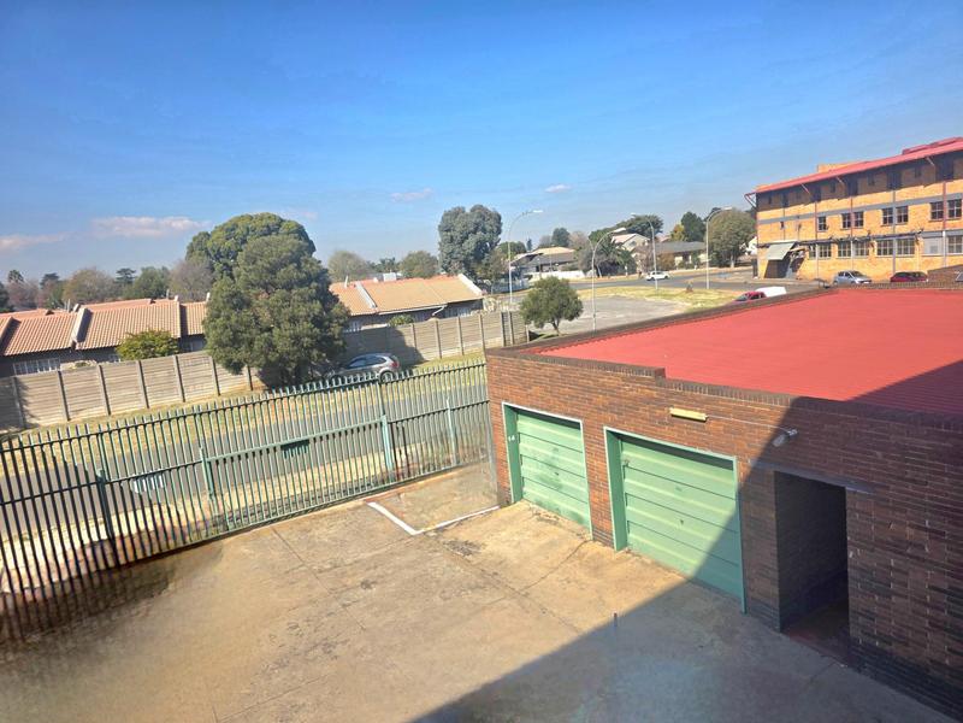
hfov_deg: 73.9
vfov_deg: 58.9
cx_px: 482
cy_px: 362
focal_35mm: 23
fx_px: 640
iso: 80
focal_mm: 6.3
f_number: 1.7
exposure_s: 1/10000
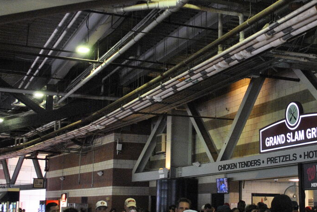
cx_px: 226
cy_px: 95
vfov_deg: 21.6
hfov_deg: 31.5
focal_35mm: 63
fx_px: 555
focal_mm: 18
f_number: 3.5
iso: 800
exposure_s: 1/100
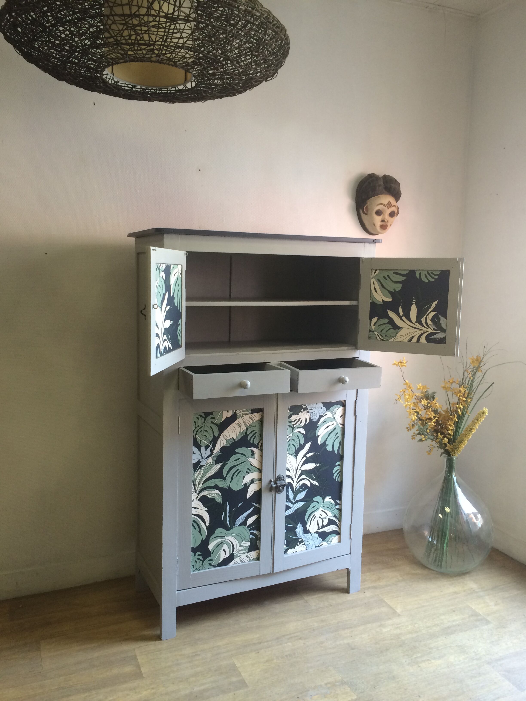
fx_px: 588
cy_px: 350
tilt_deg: -8.5
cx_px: 263
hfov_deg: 48.2
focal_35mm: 29
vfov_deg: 61.7
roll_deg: -0.4
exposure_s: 1/33
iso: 100
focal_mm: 4.15
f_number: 2.2
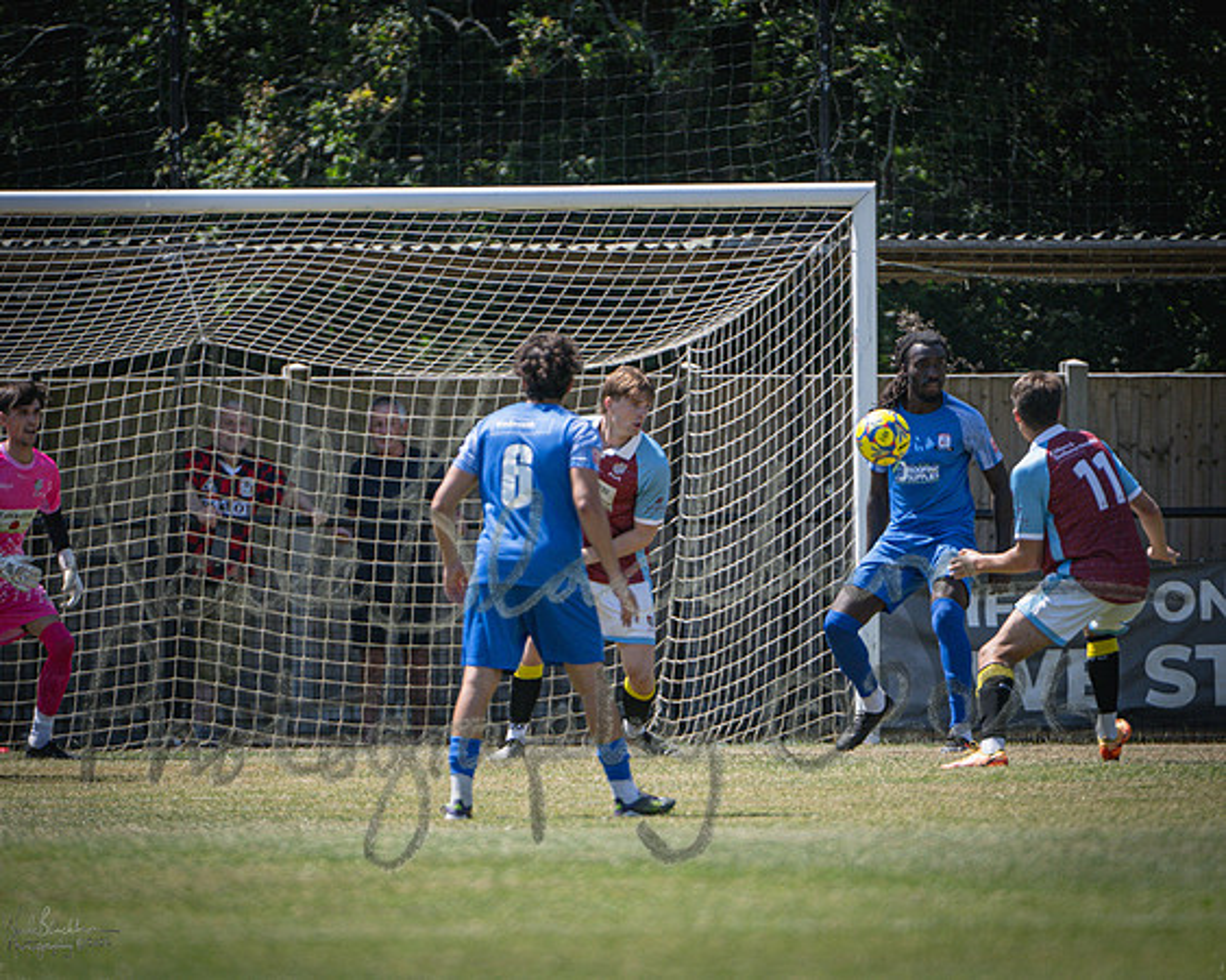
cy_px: 490
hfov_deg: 2.9
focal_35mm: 676
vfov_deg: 2.3
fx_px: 24521
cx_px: 490
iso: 400
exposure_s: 1/2000
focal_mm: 400
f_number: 4
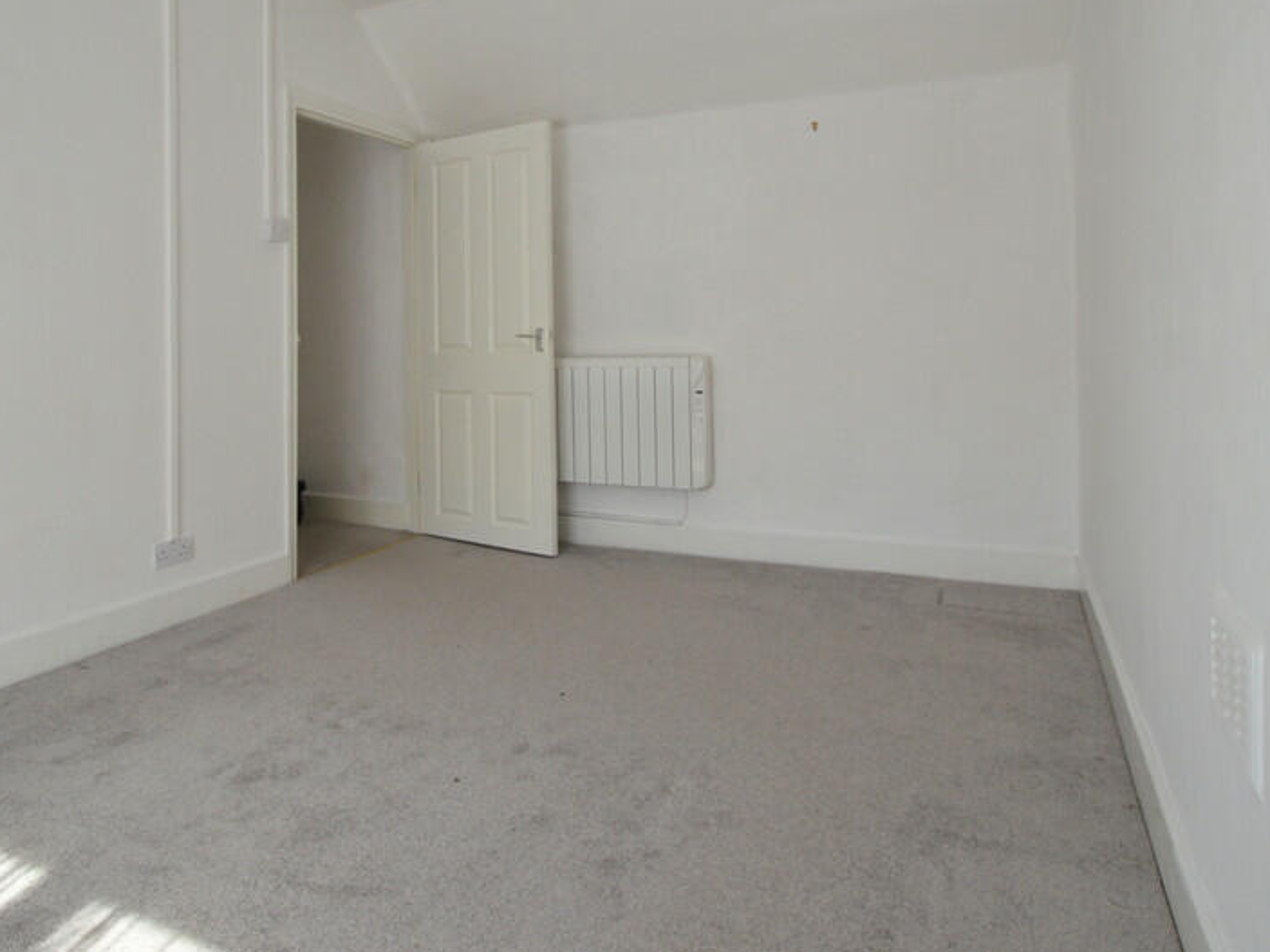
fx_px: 770
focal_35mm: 21
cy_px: 350
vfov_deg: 62.4
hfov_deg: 78.9
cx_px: 587
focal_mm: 10
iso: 400
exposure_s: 1/125
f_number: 5.6
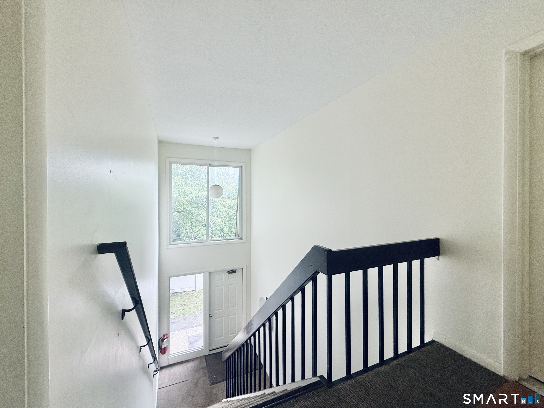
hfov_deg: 102.1
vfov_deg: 85.7
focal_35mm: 14
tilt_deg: -2.0
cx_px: 272
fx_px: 220
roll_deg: -1.4
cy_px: 204
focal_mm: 2.22
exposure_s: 1/99
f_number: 2.2
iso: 160
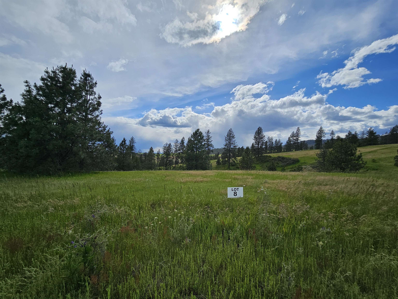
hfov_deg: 106.2
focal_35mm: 13
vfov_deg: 89.9
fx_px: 149
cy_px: 150
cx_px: 199
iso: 50
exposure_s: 1/5214
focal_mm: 2.2
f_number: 2.2
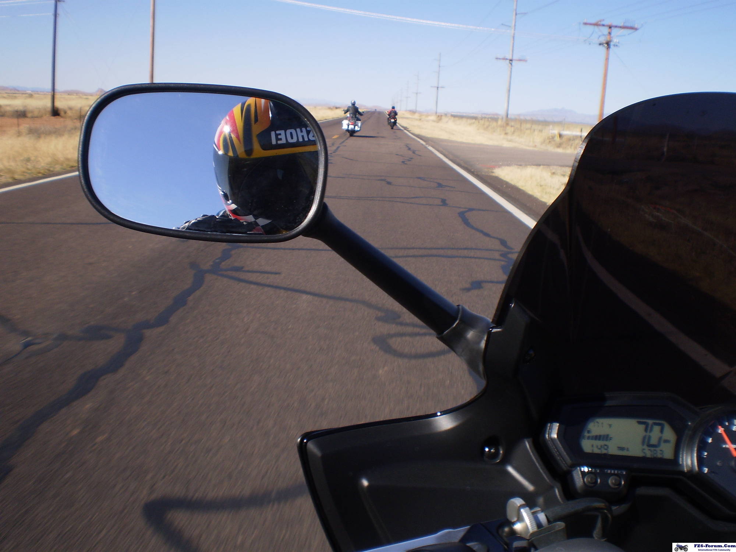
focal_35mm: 36
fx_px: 765
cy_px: 276
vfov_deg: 39.7
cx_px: 368
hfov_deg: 51.4
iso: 64
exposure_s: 1/800
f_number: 4.6
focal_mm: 6.3
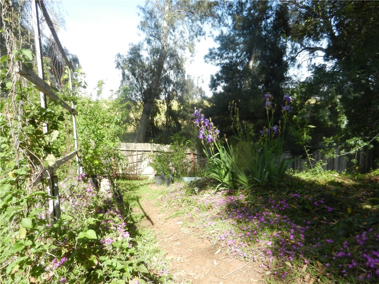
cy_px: 142
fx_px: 274
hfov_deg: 69.4
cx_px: 190
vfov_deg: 54.9
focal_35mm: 25
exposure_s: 1/400
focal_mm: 4.5
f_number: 3.5
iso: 160
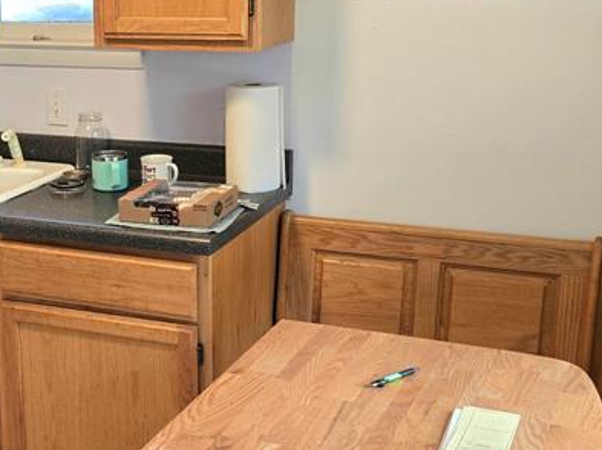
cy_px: 225
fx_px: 1042
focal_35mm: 60
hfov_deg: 31.3
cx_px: 115
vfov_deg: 24.4
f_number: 1.8
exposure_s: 1/120
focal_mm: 5.4
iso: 320
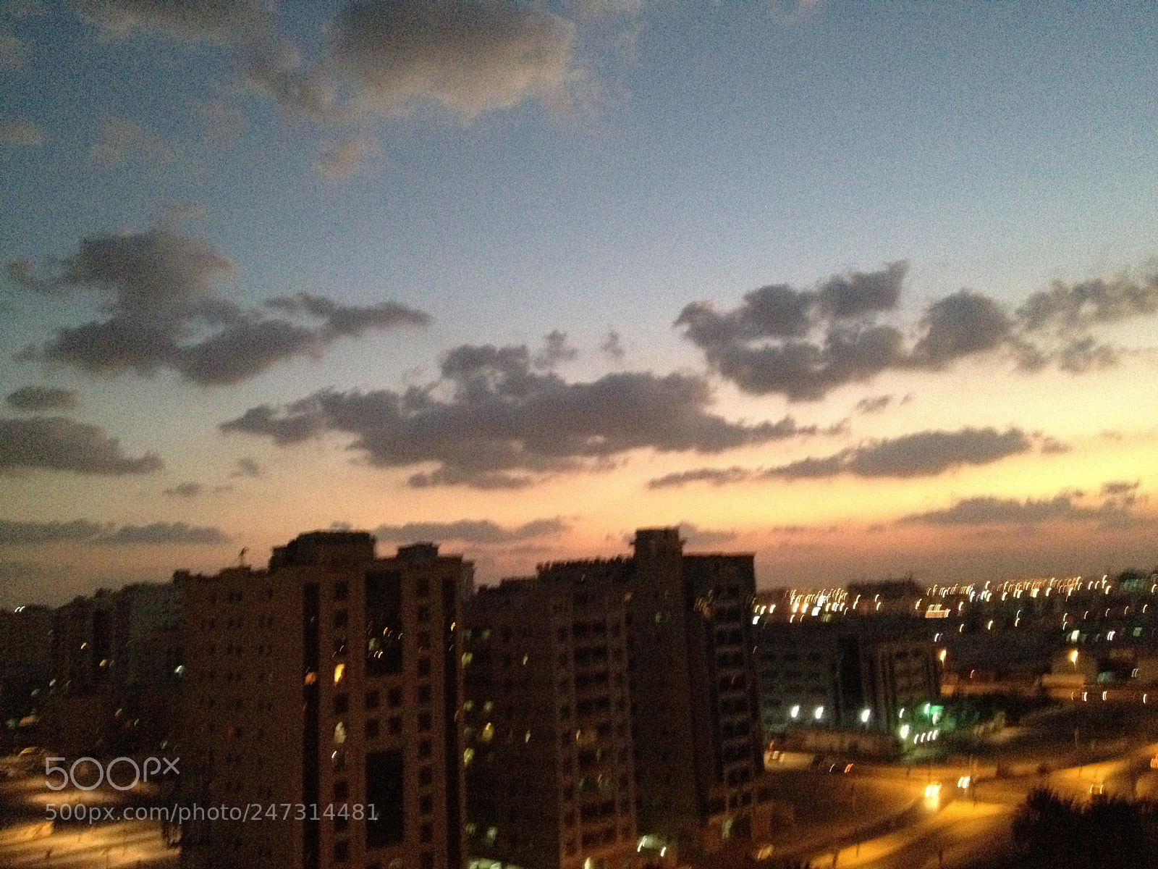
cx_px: 579
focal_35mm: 35
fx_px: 1171
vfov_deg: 40.7
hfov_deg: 52.6
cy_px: 434
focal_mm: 4.28
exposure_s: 1/15
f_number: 2.4
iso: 800
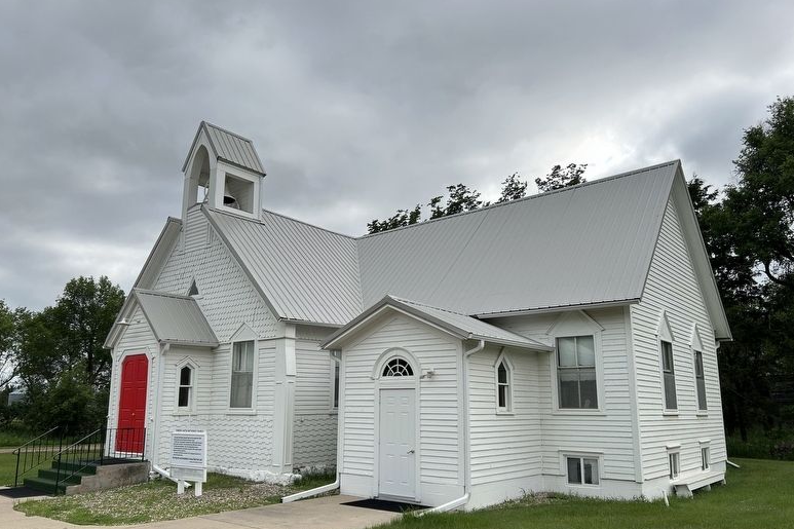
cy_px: 286
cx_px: 390
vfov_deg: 46.3
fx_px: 617
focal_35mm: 28
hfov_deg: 65.5
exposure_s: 1/1238
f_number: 1.5
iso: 50
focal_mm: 5.7
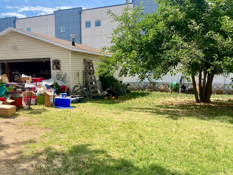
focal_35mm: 34
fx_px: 229
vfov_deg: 41.5
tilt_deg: -10.1
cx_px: 94
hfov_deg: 53.6
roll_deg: +0.5
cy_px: 109
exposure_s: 1/1701
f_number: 1.8
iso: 32
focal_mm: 4.25
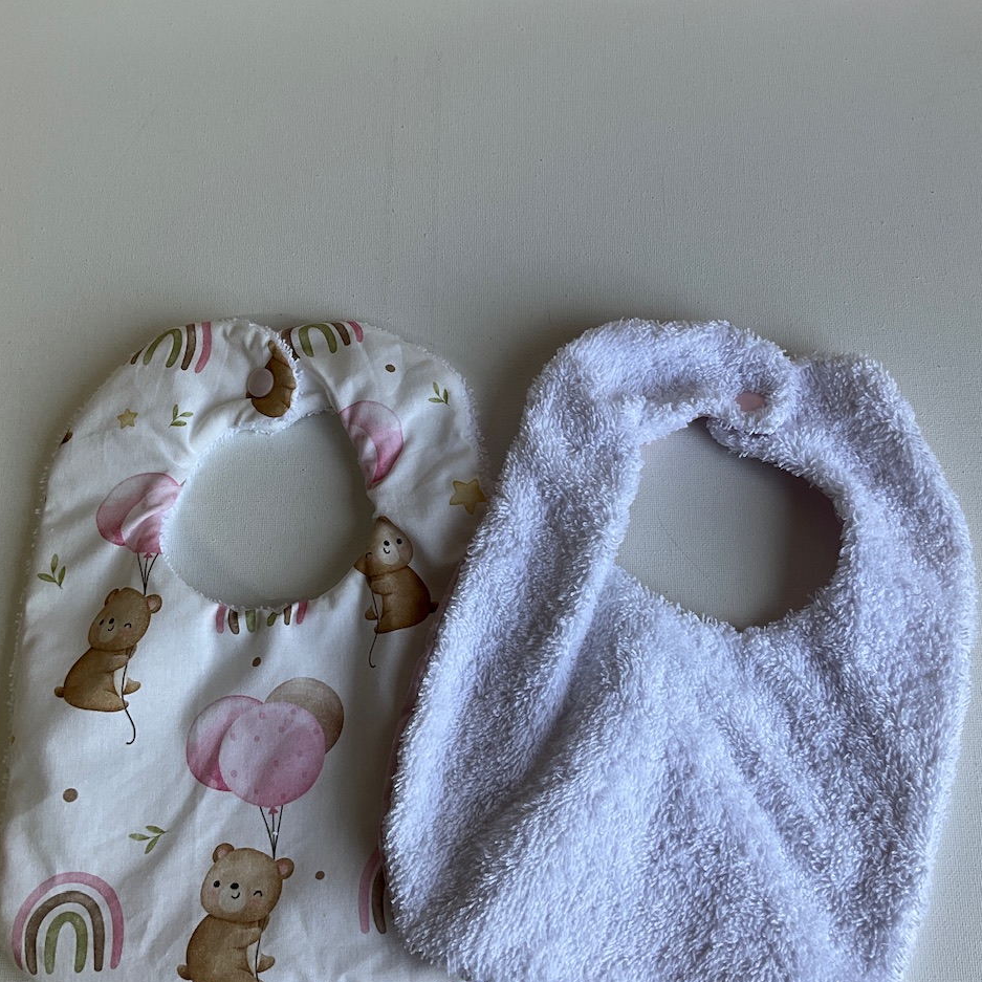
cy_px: 502
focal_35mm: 35
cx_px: 483
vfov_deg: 47.2
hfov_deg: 47.2
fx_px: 1123
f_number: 1.8
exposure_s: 1/127
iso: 16
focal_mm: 3
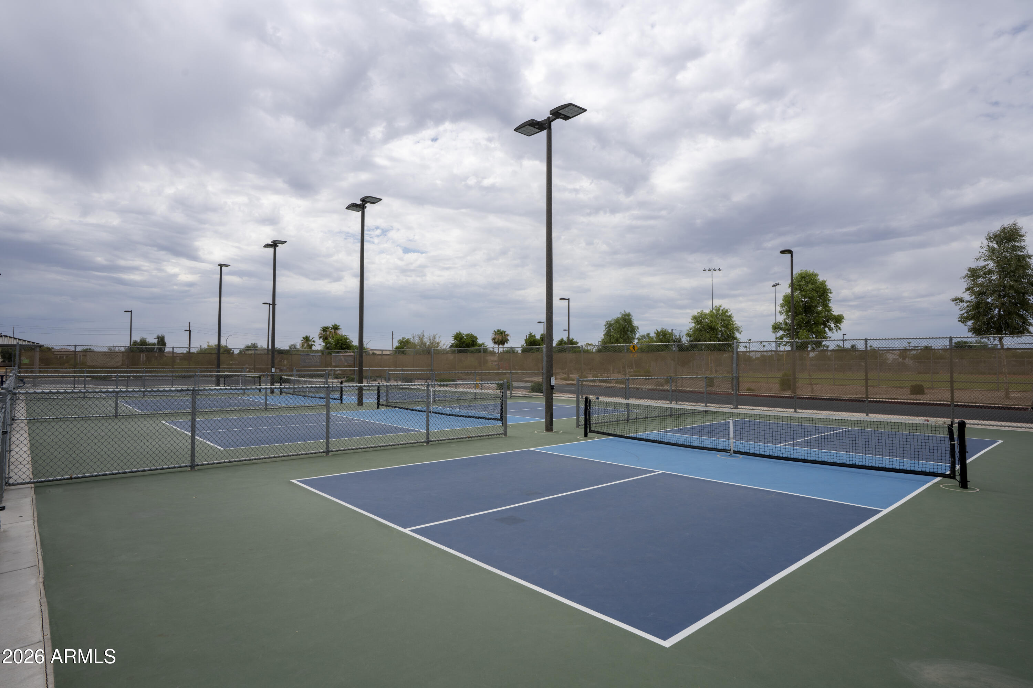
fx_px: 545
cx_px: 516
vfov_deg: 64.6
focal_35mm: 19
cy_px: 344
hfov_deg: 86.9
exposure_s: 1/320
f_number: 10
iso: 100
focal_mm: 19
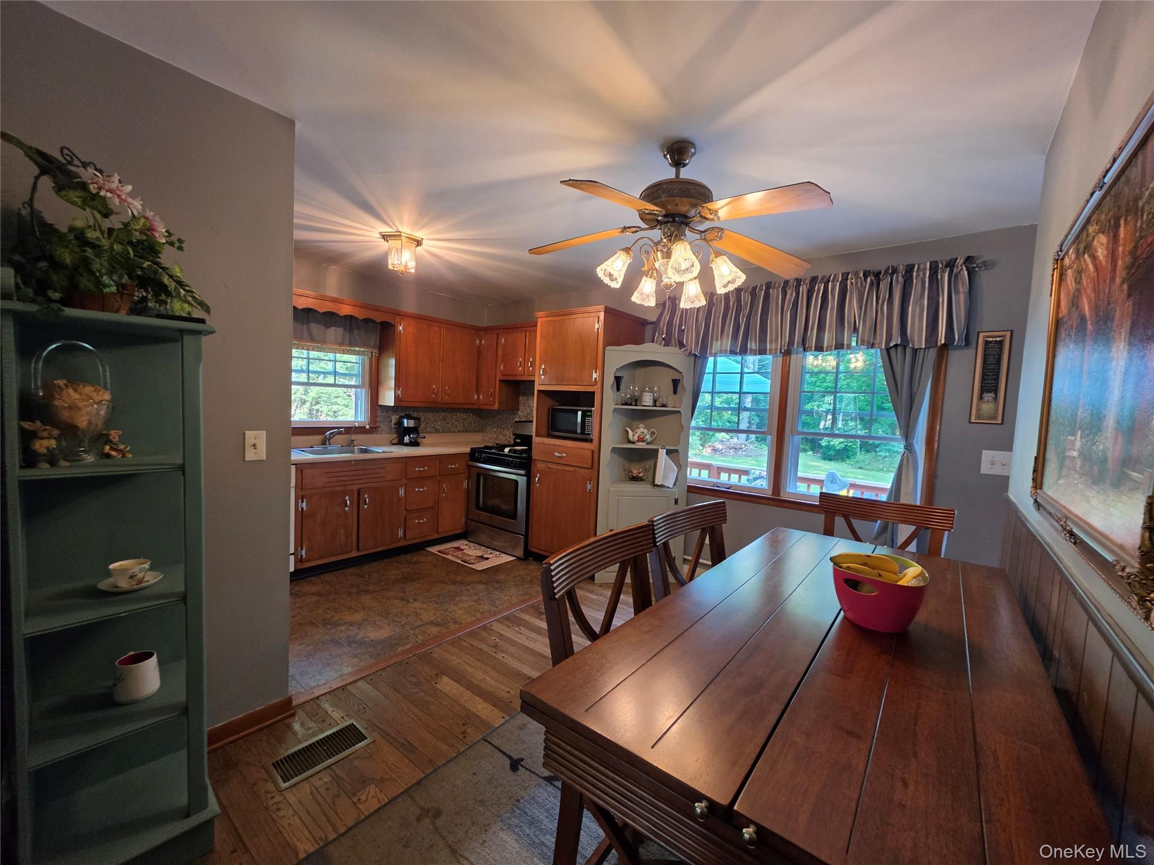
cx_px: 577
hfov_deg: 106.2
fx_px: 433
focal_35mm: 13
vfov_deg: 89.9
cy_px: 432
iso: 200
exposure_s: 1/60
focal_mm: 2.2
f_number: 1.9
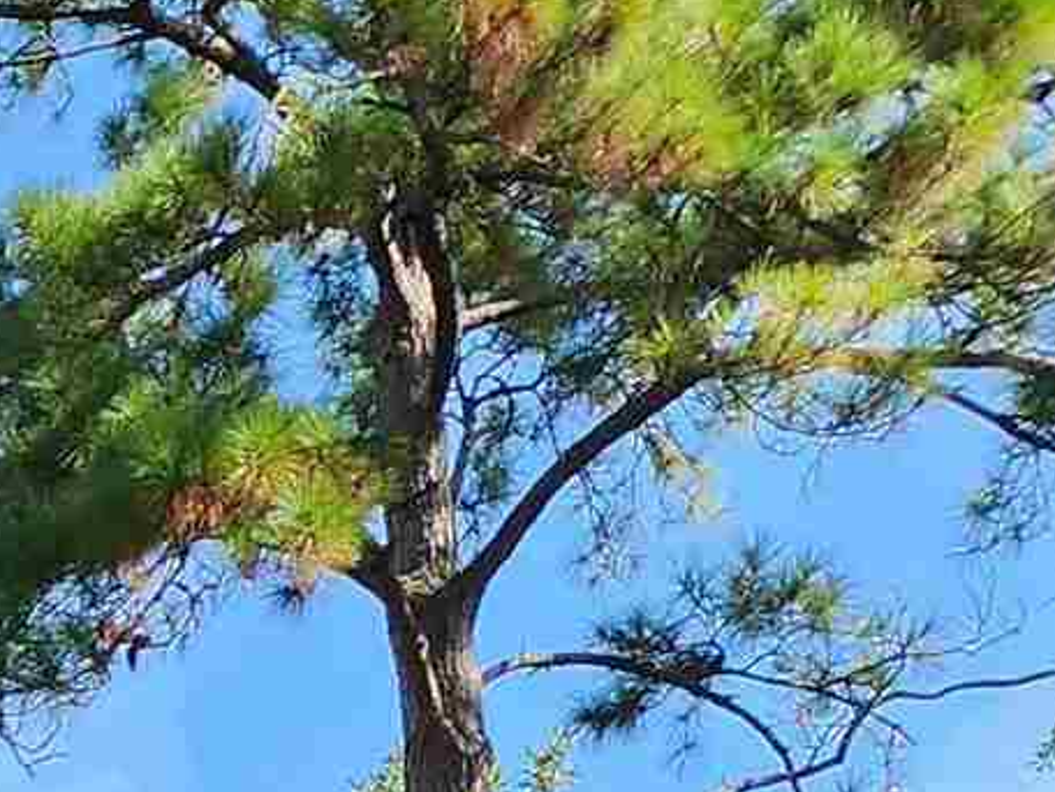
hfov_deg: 10.9
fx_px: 4724
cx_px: -1462
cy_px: 2654
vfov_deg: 7.8
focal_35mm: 155
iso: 12
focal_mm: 6.4
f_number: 1.8
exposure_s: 1/275
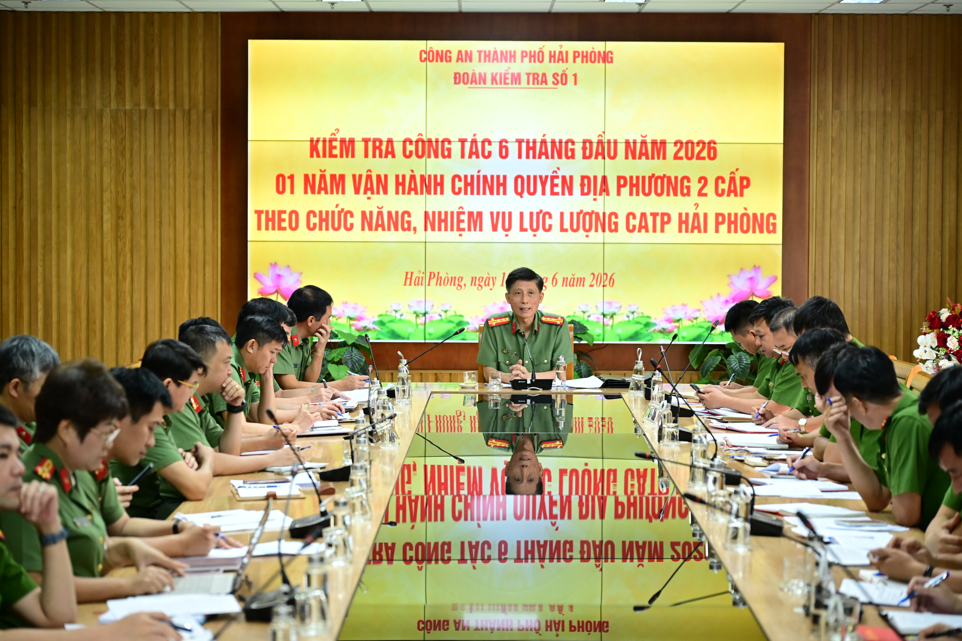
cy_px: 320
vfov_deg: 15.4
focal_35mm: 89
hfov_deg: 22.9
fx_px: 2378
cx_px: 481
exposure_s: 1/160
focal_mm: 89
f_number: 4
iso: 2500
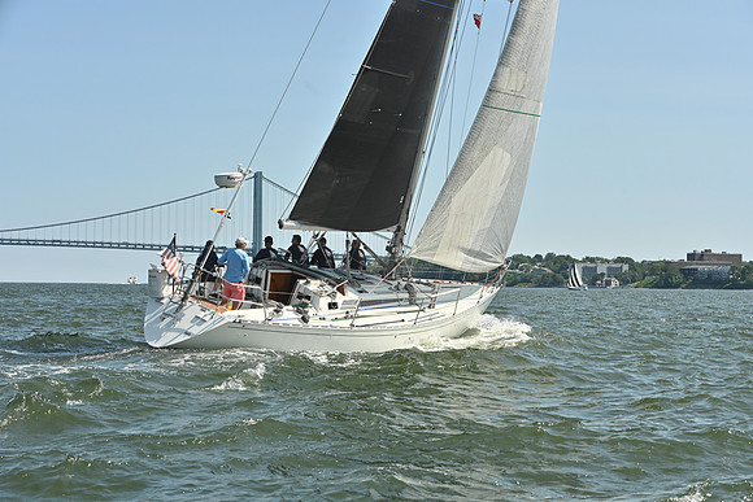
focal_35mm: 70
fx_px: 1464
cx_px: 376
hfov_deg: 28.8
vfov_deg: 19.5
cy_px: 251
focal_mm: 70
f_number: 9
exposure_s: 1/1250
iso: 320
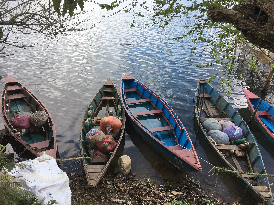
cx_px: 137
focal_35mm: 29
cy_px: 102
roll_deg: -1.6
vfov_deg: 48.2
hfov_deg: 61.7
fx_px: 230
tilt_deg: -26.1
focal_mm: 4.15
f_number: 2.2
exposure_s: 1/503
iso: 25
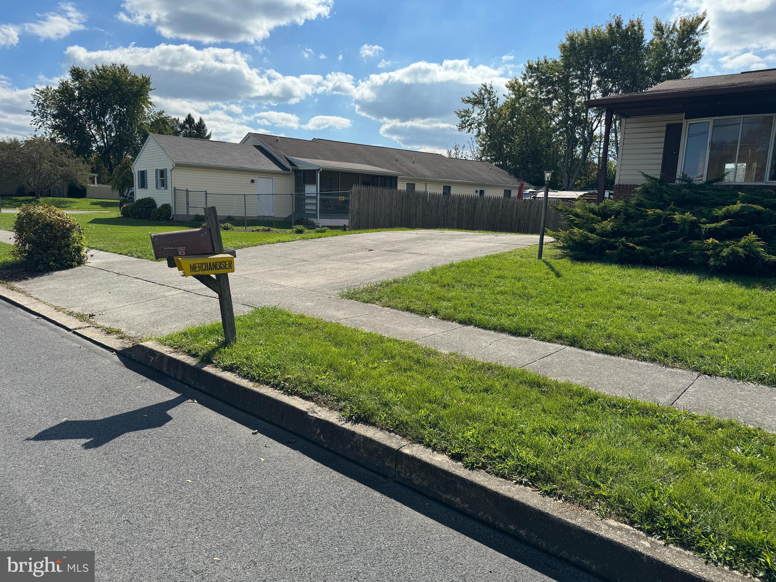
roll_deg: -2.1
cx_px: 388
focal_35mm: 24
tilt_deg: -9.4
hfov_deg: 71.6
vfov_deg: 56.8
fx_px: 538
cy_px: 291
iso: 80
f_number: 1.78
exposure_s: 1/5814
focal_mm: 6.86
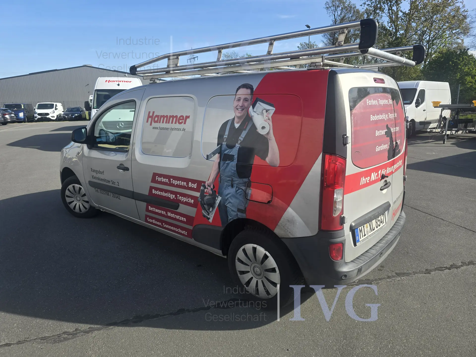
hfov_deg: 73.9
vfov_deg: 58.9
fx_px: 316
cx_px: 238
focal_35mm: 23
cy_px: 178
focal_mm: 6.3
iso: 12
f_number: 1.7
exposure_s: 1/430
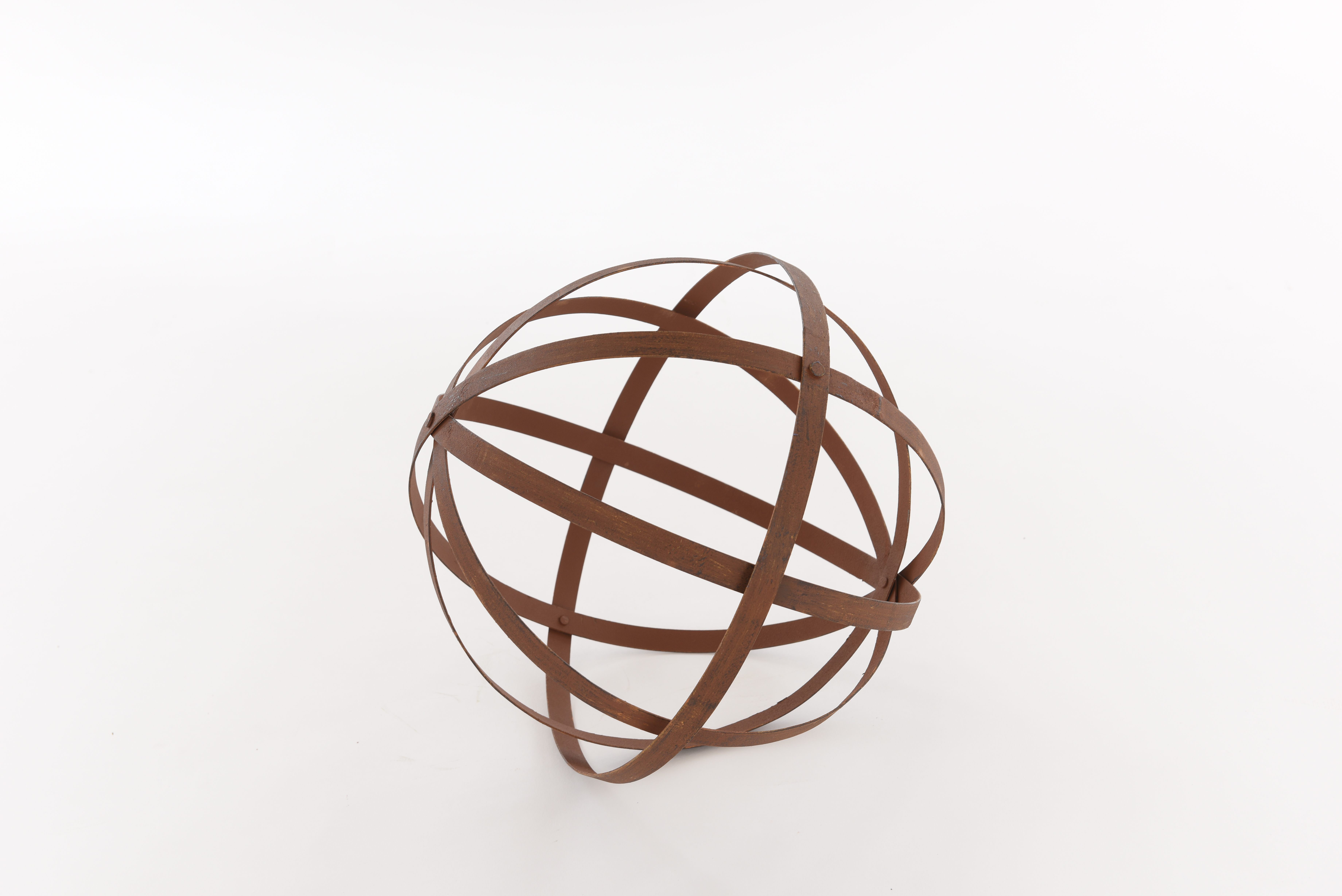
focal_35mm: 56
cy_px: 448
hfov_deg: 35.6
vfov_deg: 24.2
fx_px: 2088
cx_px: 671
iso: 100
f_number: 8
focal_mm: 56
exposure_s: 1/125
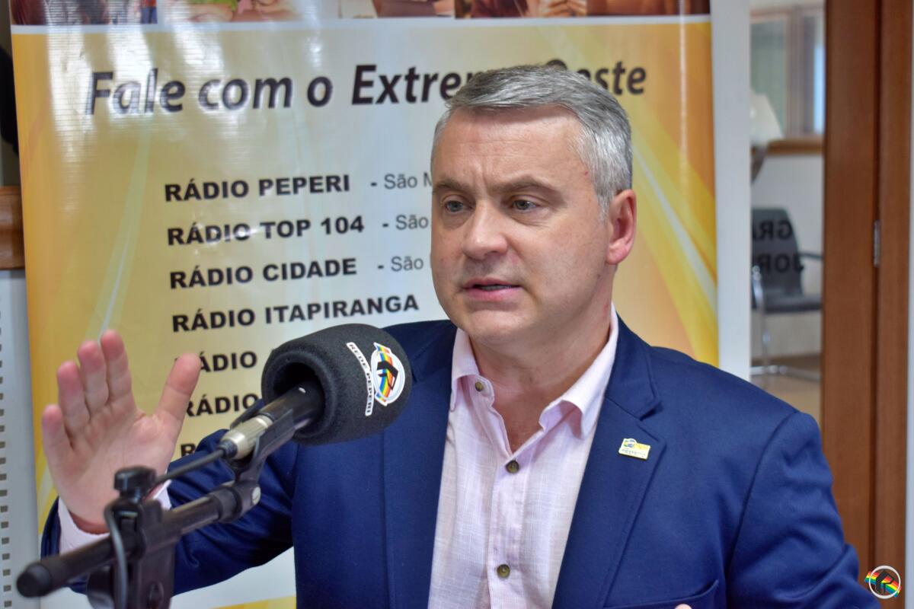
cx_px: 457
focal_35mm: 63
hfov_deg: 31.9
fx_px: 1599
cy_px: 304
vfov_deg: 21.6
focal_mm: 42
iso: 720
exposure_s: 1/60
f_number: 5
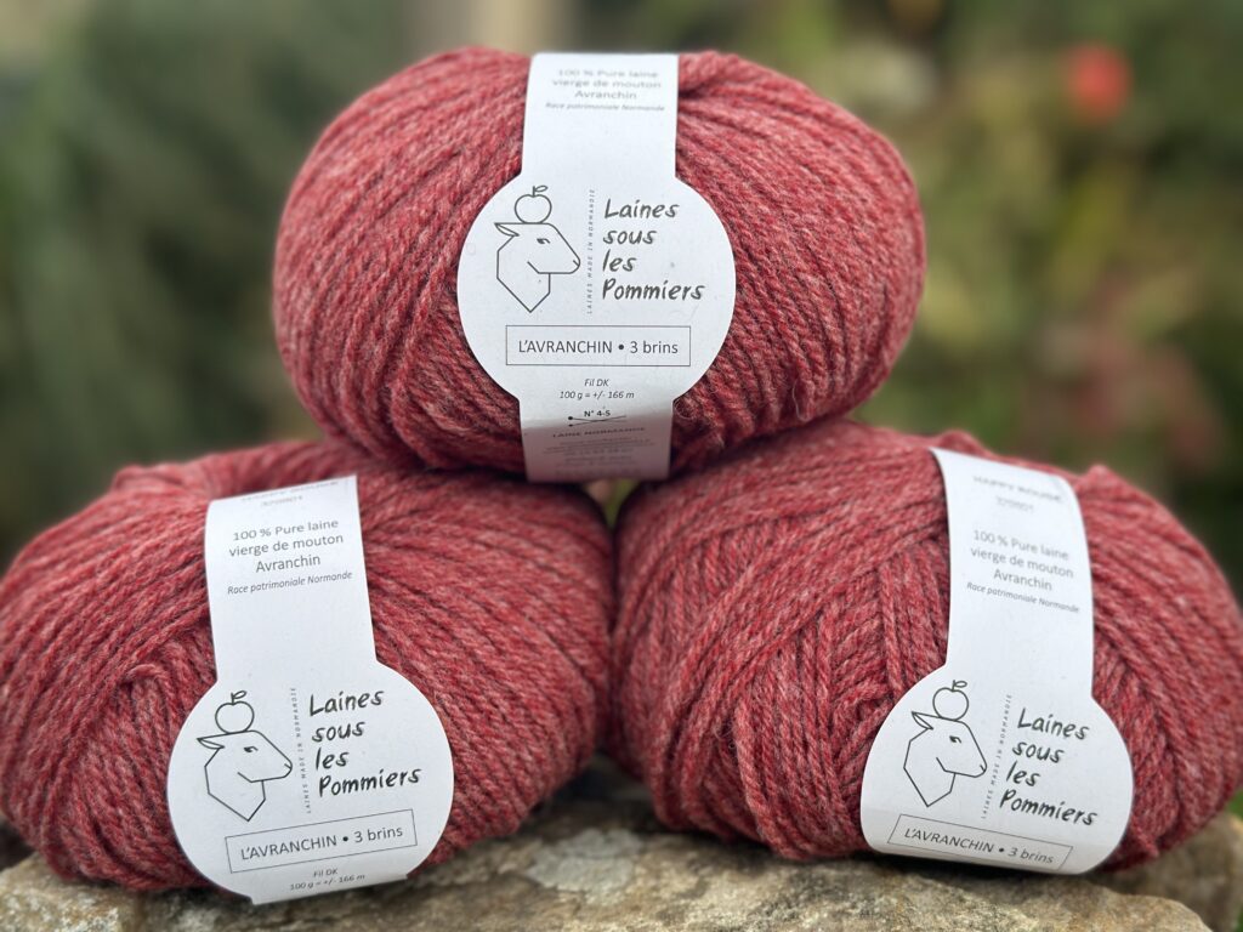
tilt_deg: -8.6
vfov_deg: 30.3
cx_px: 622
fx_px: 1724
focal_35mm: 48
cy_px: 466
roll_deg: +0.3
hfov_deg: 39.7
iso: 80
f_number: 1.78
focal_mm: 6.86
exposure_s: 1/2114
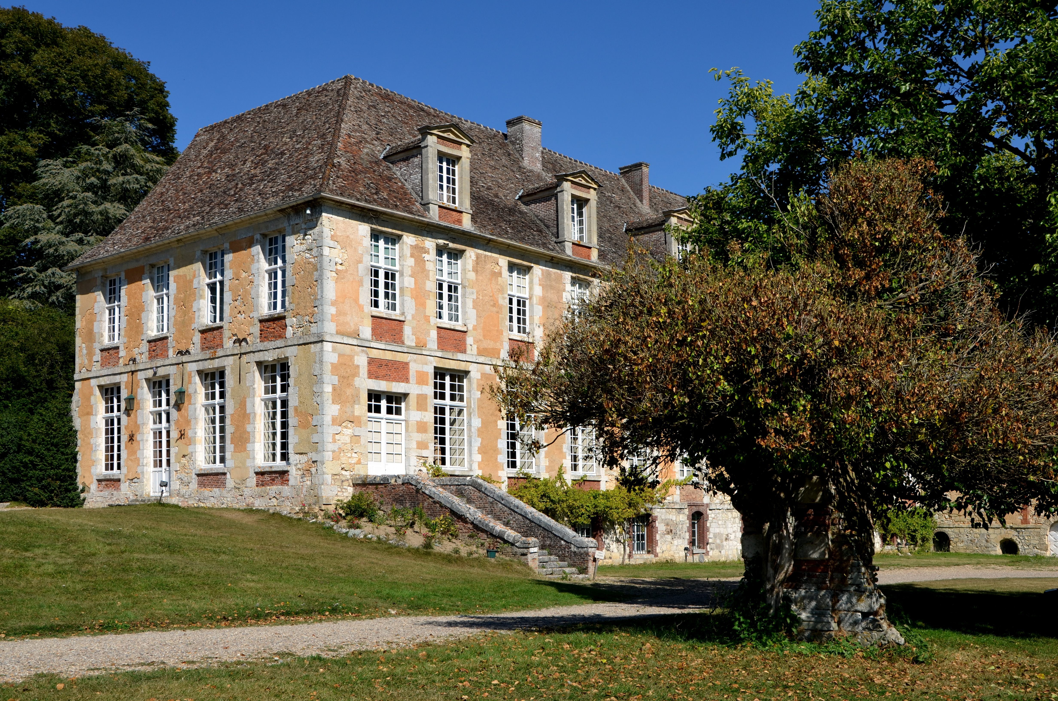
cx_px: 529
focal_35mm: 39
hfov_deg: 49.6
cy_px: 350
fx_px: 1144
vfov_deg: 34.1
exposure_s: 1/400
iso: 100
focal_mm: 26
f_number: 9
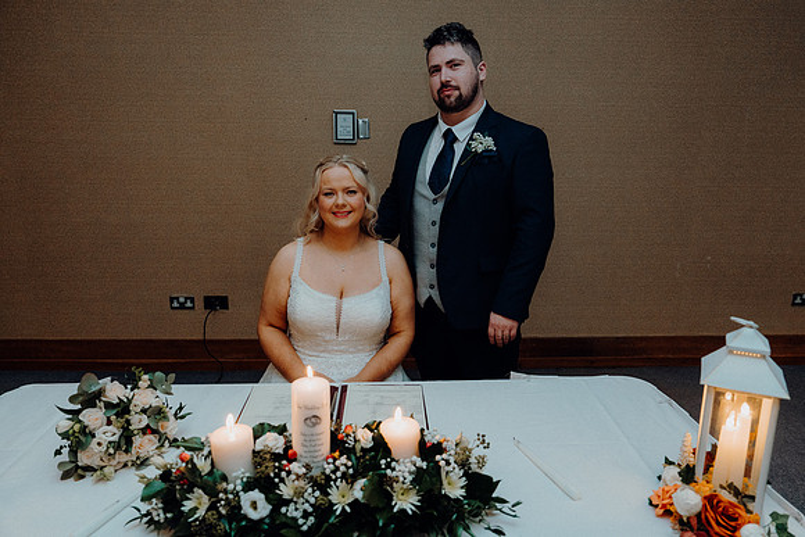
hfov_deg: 69.4
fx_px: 581
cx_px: 402
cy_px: 268
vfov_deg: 49.6
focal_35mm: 26
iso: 2500
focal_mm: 26
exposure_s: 1/160
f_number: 3.5
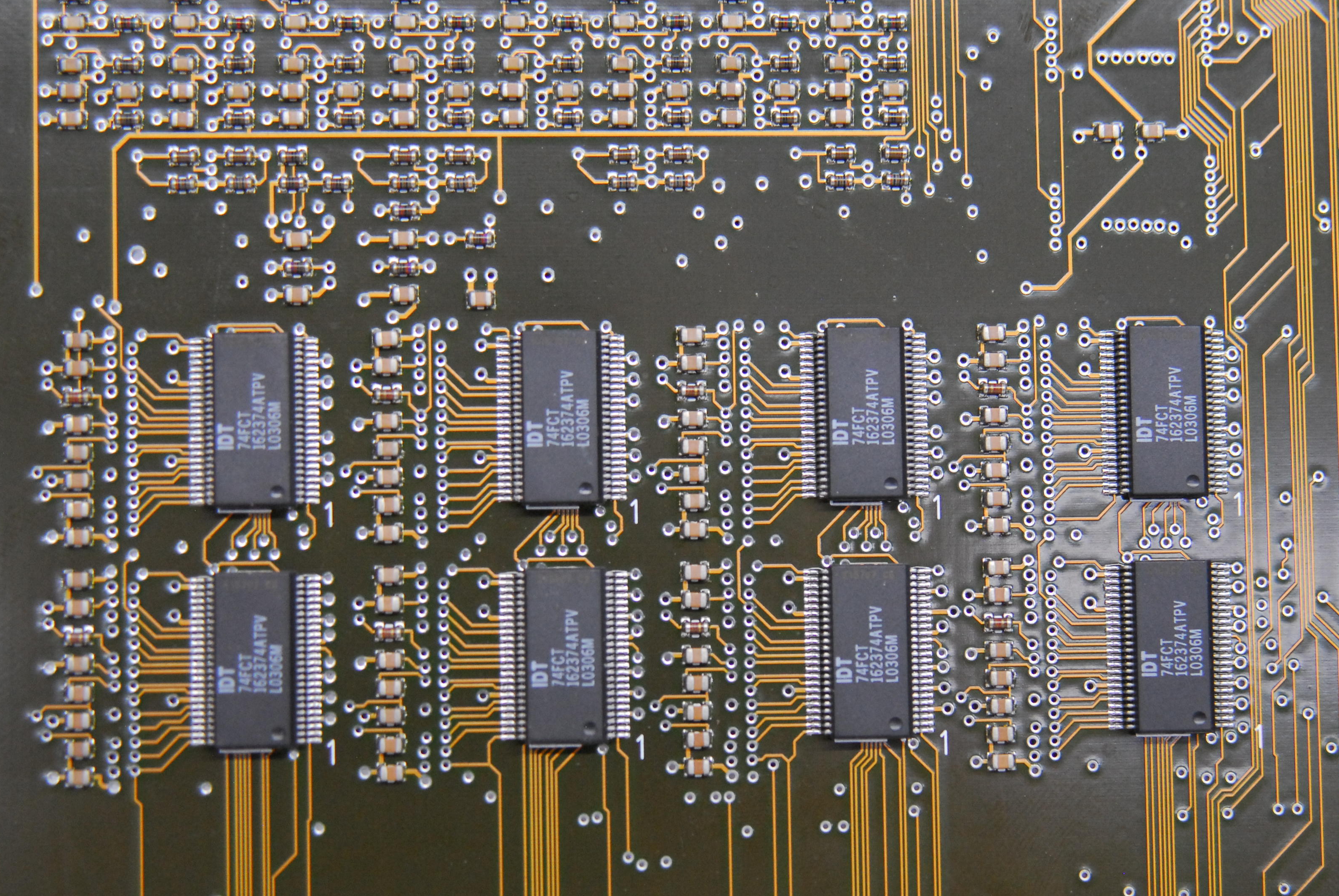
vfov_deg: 14.4
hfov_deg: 21.4
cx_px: 704
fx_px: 3538
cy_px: 543
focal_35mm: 95
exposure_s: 1/100
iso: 800
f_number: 3.8
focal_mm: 52
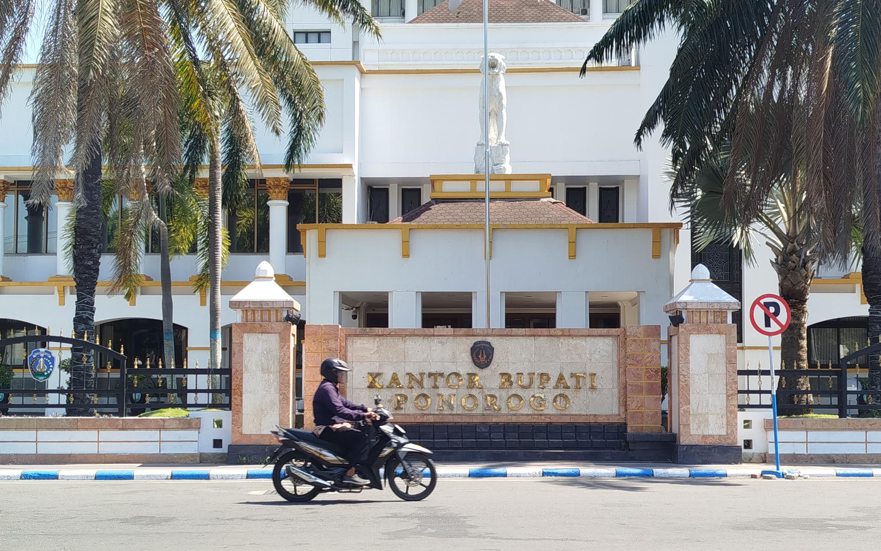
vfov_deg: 25.3
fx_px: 1225
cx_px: 441
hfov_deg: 39.6
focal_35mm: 51
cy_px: 329
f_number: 1.7
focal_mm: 5.31
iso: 50
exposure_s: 1/367
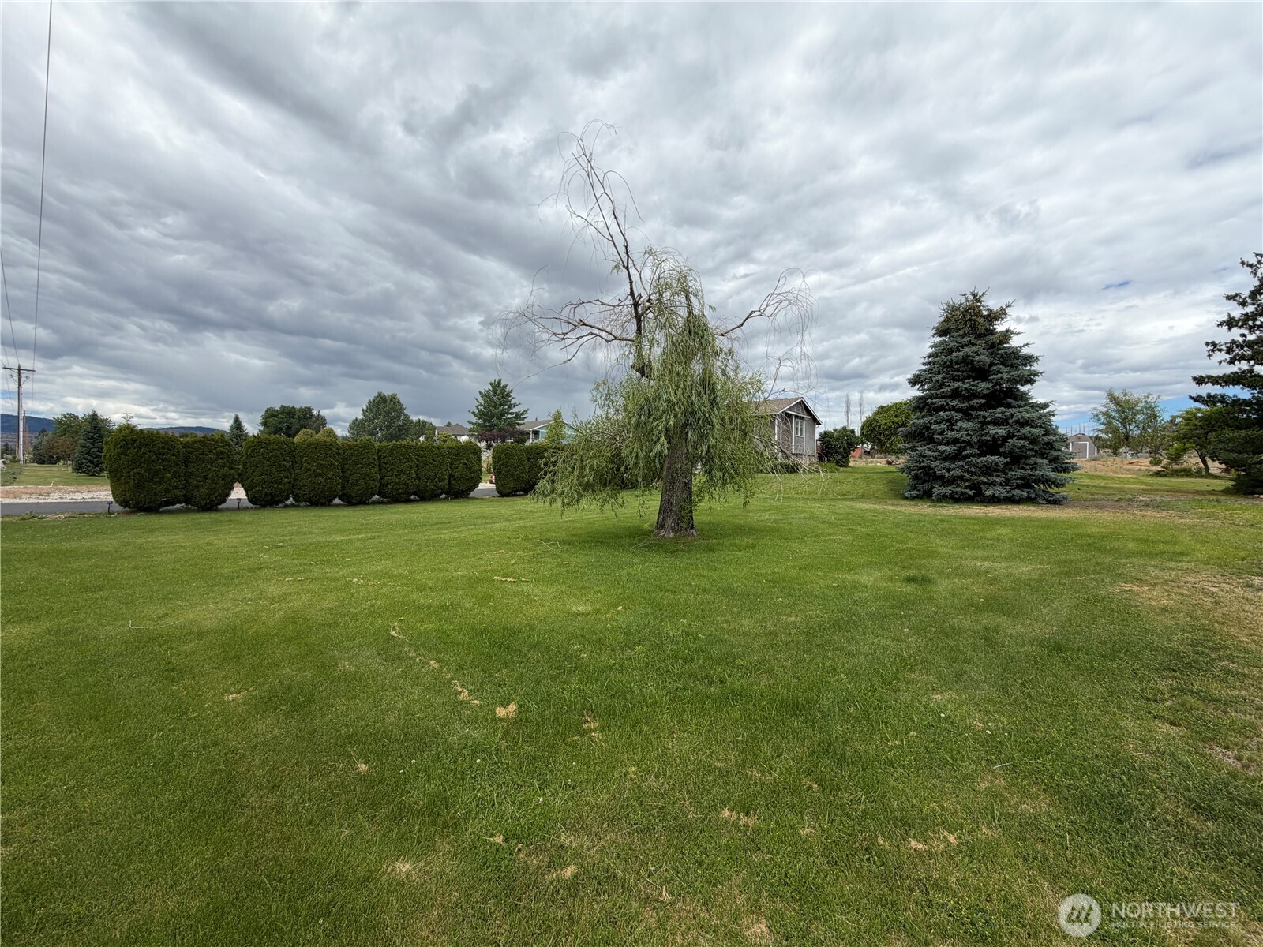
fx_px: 511
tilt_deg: +1.0
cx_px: 632
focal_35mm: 14
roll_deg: -0.3
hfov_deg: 102.1
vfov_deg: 85.7
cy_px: 474
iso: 20
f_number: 2.2
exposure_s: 1/928
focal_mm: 2.22
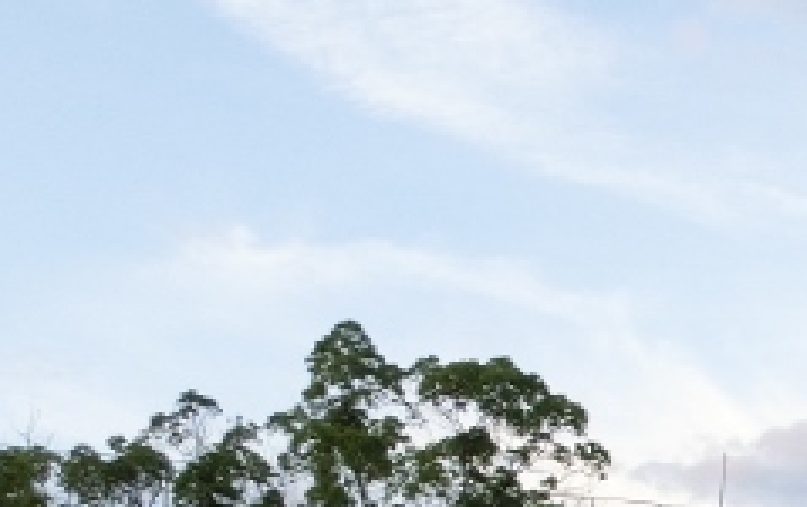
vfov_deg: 14.6
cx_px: 1097
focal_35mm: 85
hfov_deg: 21.6
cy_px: 710
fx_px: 1872
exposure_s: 1/125
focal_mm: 4.24
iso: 160
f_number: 3
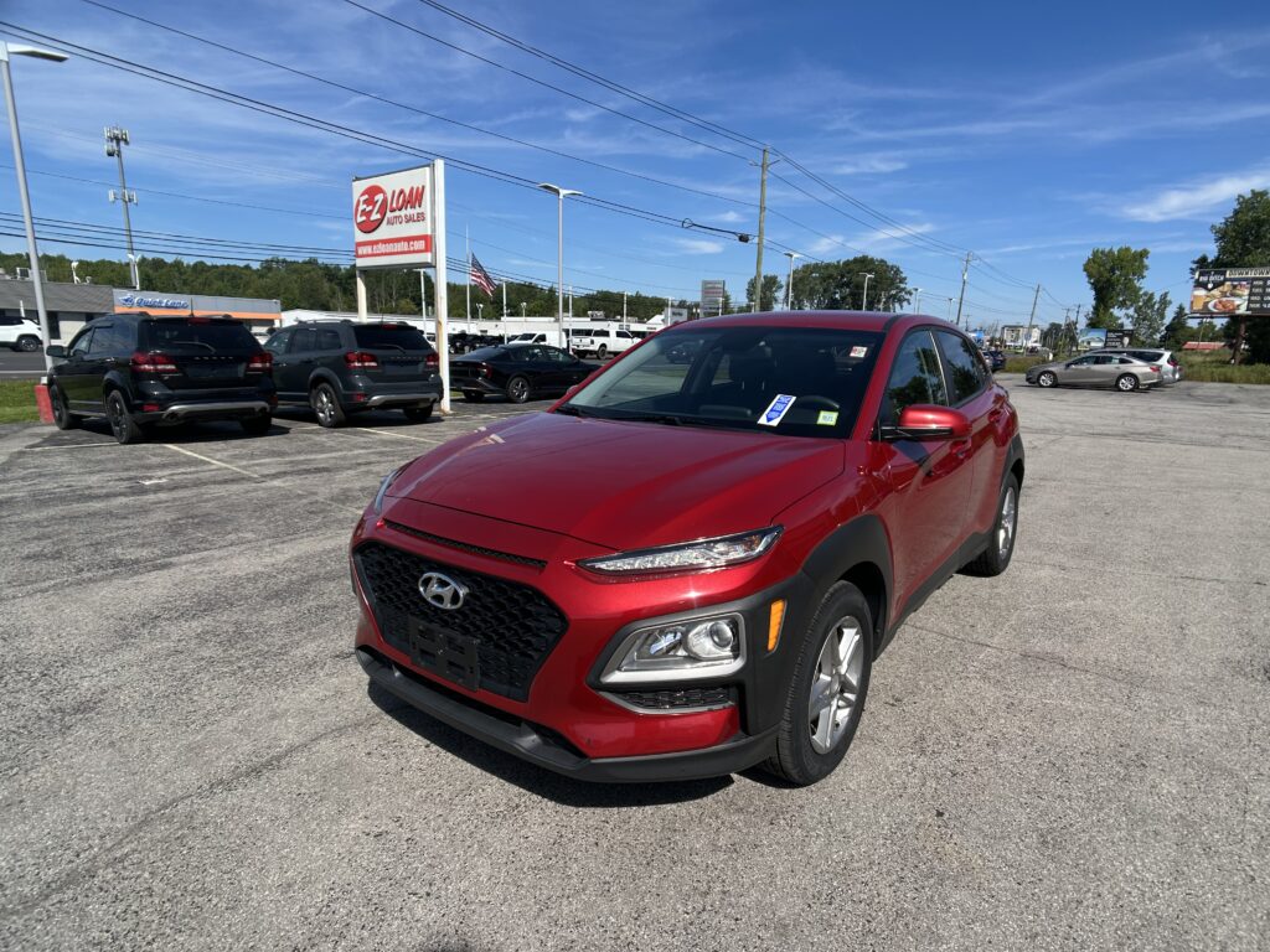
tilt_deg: -12.3
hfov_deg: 67.3
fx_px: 954
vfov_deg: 53.1
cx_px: 635
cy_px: 476
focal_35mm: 26
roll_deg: -1.2
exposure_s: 1/4115
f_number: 1.5
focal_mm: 5.7
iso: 50
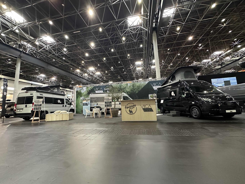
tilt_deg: +7.6
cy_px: 92
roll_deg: +3.1
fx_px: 99
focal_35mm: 14
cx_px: 122
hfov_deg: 102.1
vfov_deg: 85.7
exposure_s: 1/50
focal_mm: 2.22
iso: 500
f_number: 2.2
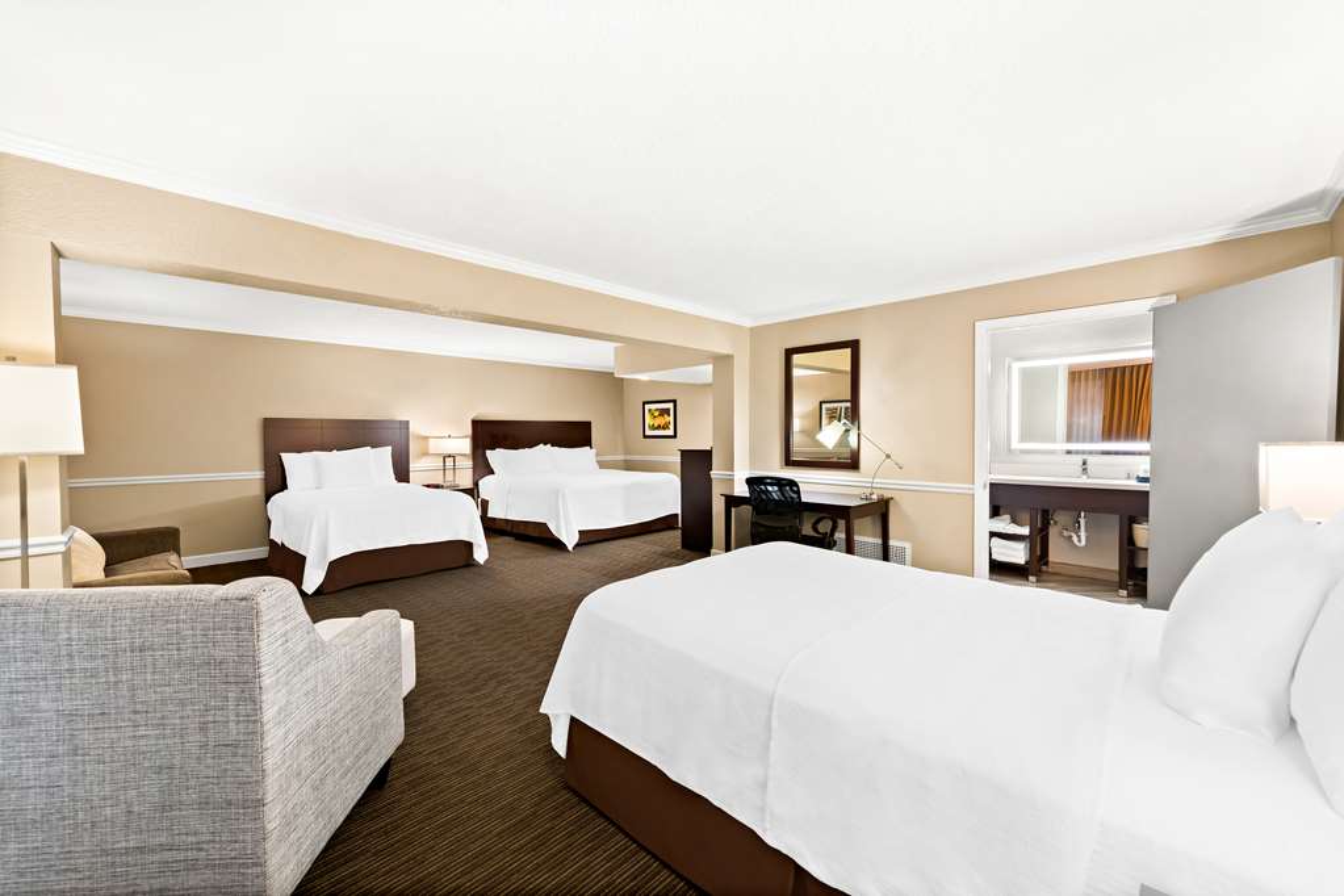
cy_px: 448
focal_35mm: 14
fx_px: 523
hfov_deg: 104.3
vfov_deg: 81.2
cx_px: 672
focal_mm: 14
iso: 400
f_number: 6.3
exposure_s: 1/2
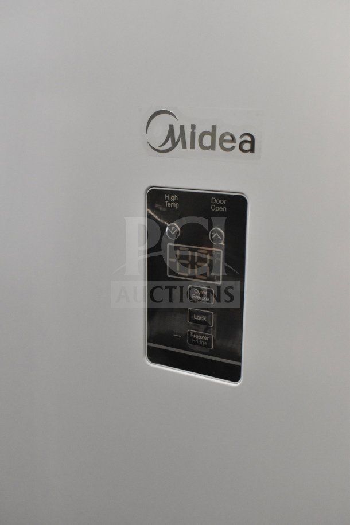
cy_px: 262
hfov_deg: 31.9
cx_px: 175
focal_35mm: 42
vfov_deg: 46.4
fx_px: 612
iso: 6400
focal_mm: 28
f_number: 6.3
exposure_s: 1/160
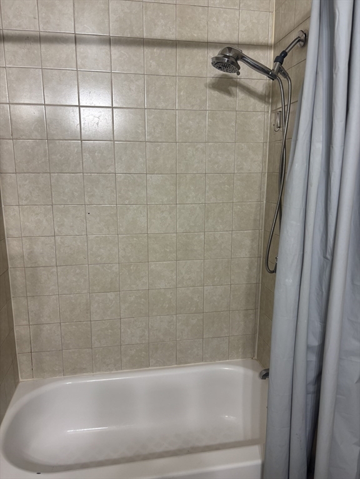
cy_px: 240
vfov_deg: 67.3
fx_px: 361
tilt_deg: -12.6
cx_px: 180
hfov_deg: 53.1
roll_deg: +0.1
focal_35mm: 26
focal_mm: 5.96
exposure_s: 1/60
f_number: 1.6
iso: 125
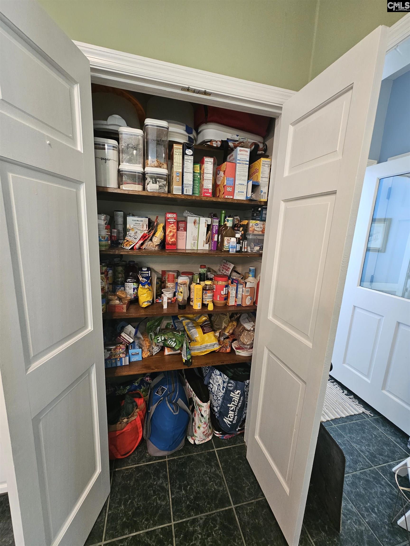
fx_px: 205
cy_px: 273
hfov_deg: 89.9
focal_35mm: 13
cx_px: 205
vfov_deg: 106.2
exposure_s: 1/30
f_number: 2.2
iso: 320
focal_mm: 2.2
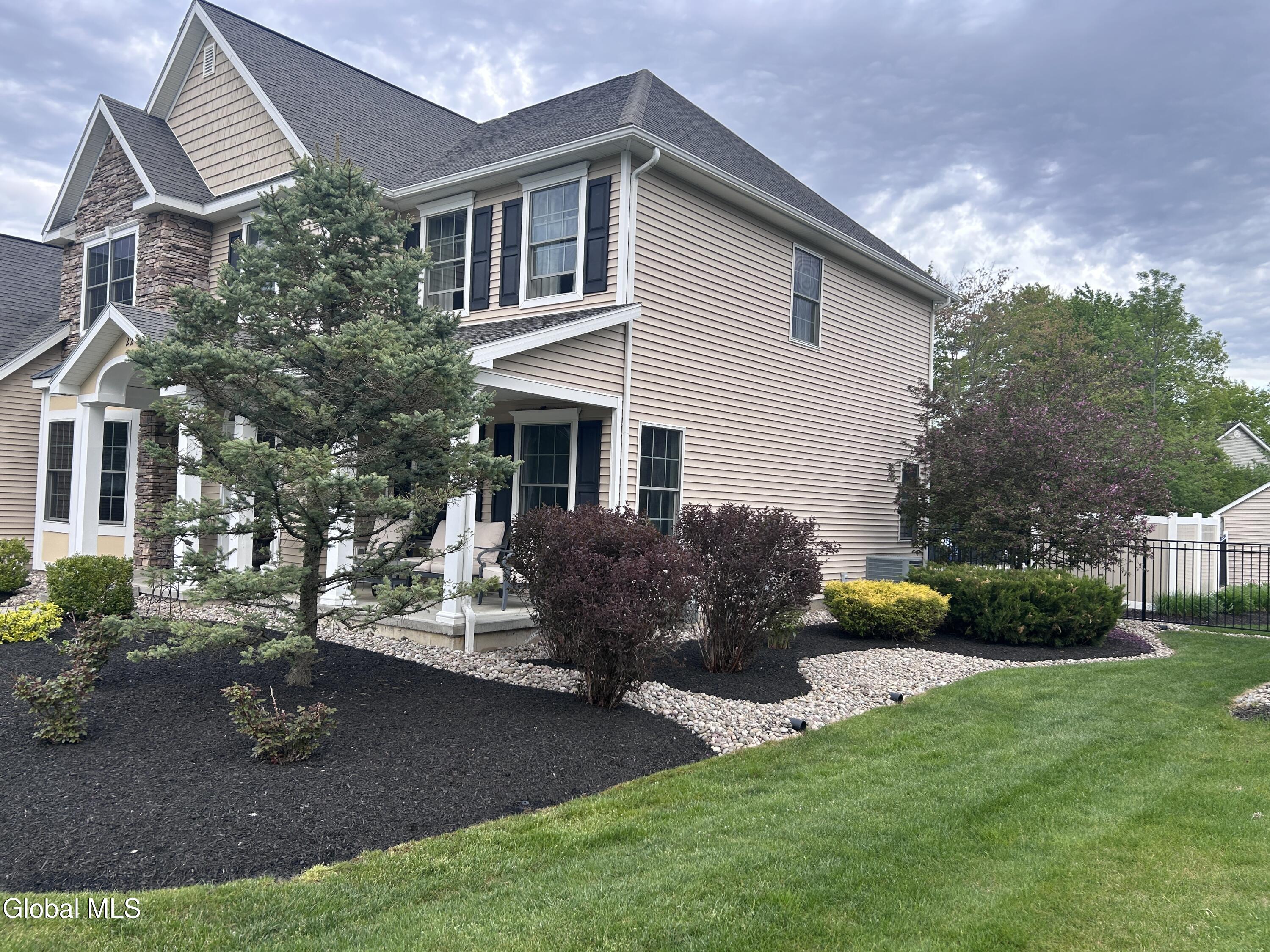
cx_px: 635
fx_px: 954
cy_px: 476
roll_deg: -2.0
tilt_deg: +1.4
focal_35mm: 26
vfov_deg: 53.1
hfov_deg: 67.3
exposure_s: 1/291
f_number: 1.5
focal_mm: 5.7
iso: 40
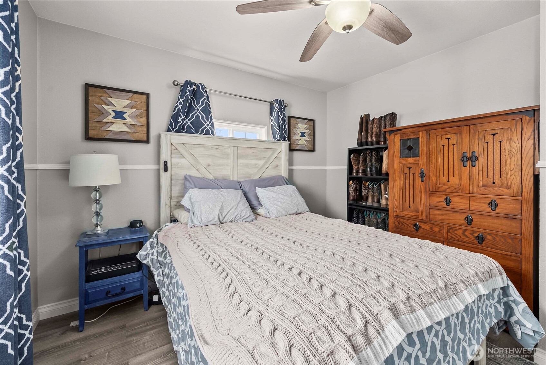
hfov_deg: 104.2
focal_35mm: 14
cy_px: 182
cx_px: 273
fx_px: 212
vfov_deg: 81.3
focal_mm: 14
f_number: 7.1
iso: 1000
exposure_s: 1/15
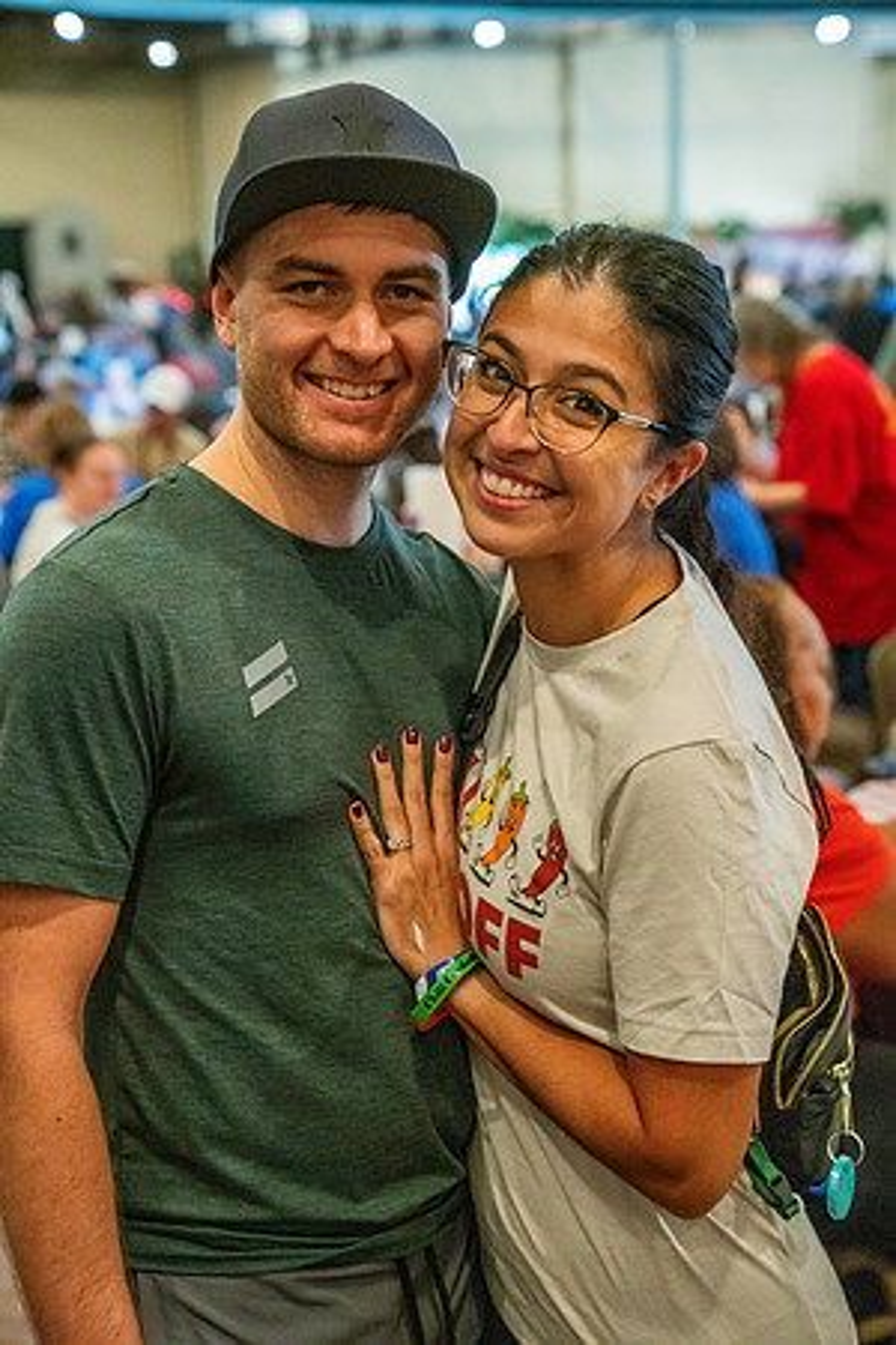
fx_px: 2314
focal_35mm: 62
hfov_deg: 21.9
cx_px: 448
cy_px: 672
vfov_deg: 32.4
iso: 16000
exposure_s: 1/200
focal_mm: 62
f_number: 4
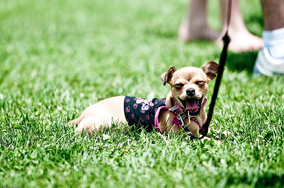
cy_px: 94
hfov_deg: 6.9
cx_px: 142
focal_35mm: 300
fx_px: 2363
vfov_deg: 4.6
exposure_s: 1/5000
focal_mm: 200
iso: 200
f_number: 2.8
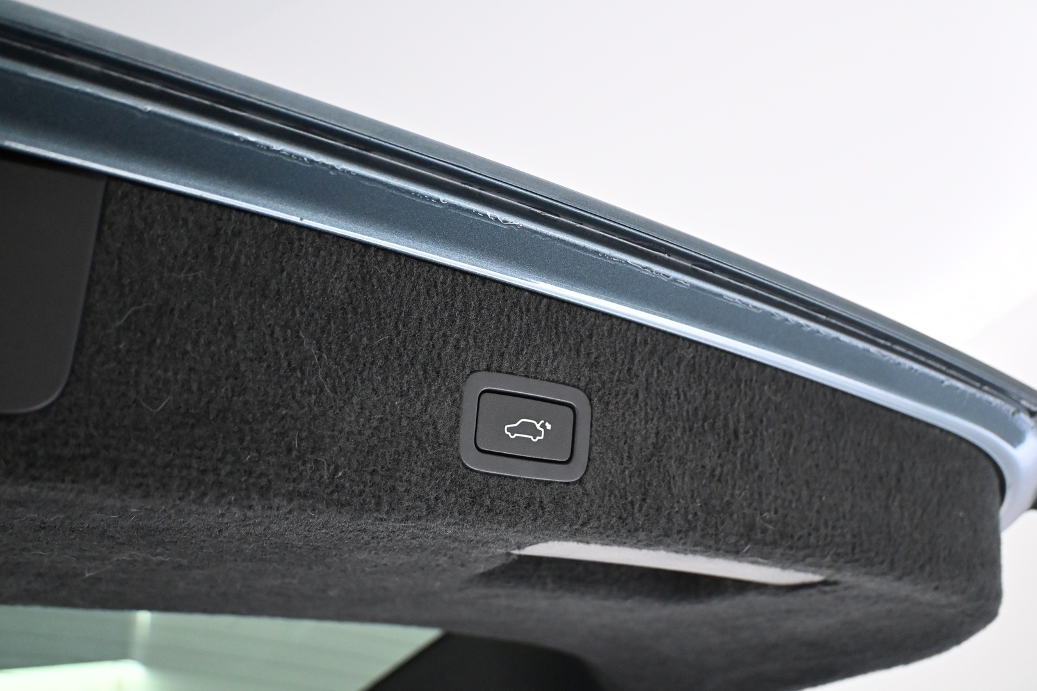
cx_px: 518
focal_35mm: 37
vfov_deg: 36.2
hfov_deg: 52.2
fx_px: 1059
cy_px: 346
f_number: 4.2
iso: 3200
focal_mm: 24.5
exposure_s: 1/100
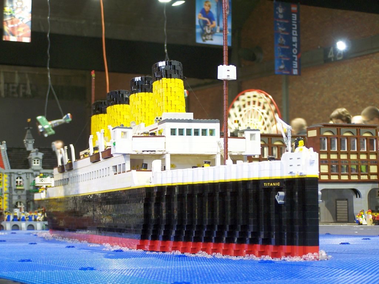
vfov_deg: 18.0
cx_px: 190
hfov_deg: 23.8
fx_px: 898
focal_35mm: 82
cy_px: 142
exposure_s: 1/4
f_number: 3.2
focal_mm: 13.7
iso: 80
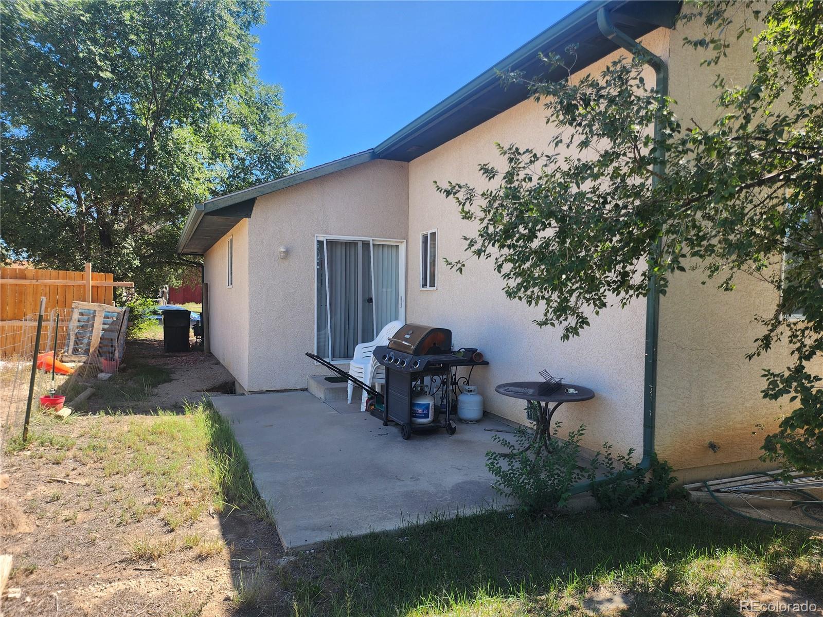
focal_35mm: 24
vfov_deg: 56.8
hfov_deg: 71.6
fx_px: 571
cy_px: 308
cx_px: 412
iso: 50
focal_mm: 5
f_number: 1.8
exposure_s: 1/965
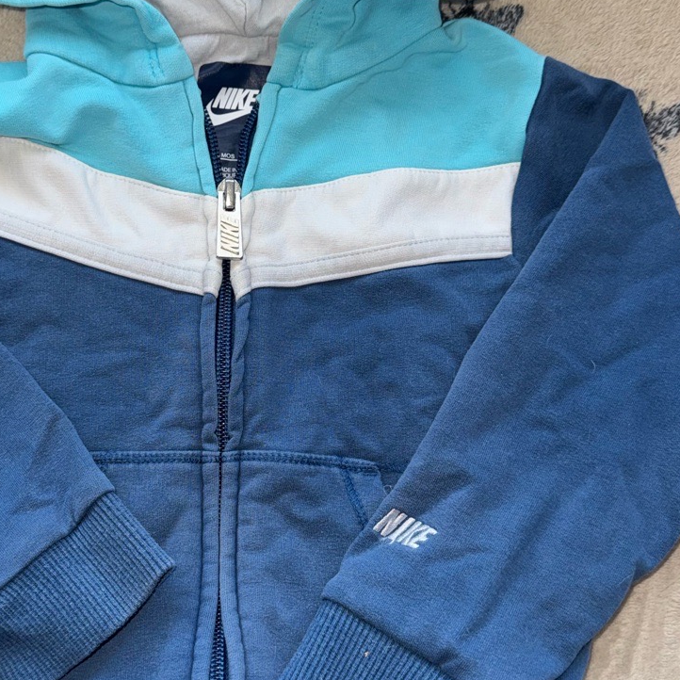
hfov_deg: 35.6
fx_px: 1045
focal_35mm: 47
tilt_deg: -70.3
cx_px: 214
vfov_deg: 36.0
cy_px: 371
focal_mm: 6.76
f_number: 1.78
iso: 64
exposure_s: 1/43
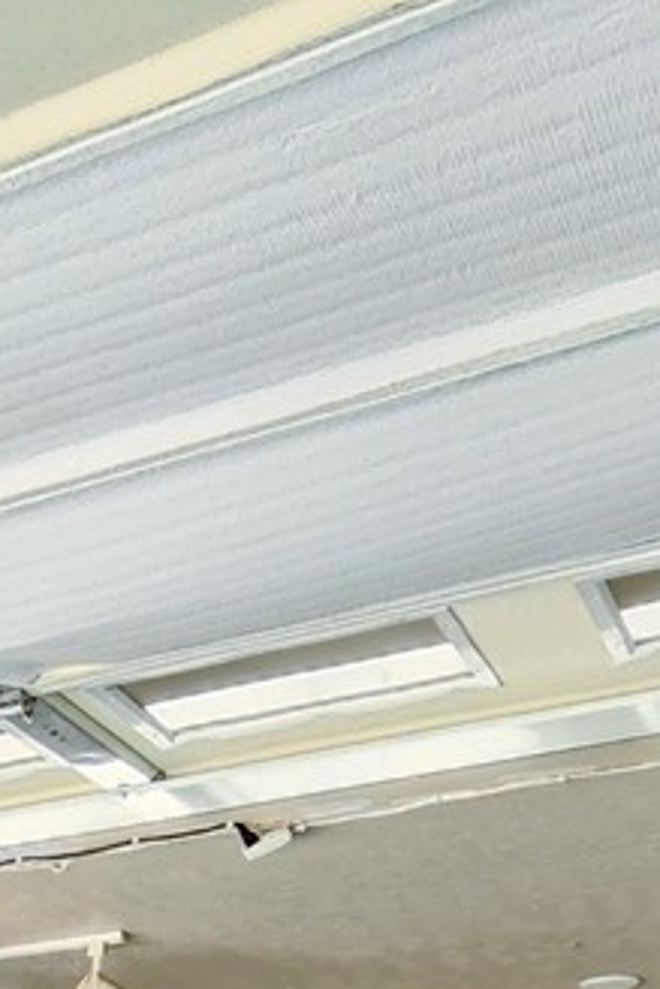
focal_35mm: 66
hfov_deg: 17.1
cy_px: 1613
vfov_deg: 22.7
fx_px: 1813
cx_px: -509
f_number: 2.2
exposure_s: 1/60
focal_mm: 2.2
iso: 80
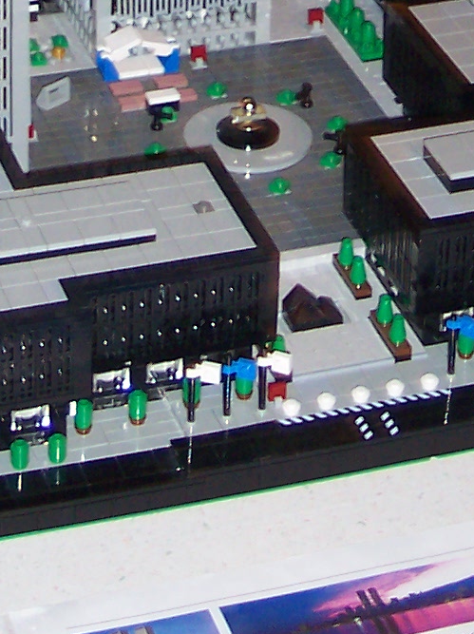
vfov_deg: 12.7
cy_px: -357
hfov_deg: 10.1
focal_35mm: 147
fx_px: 2688
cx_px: 218
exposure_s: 1/30
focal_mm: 8
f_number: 2.8
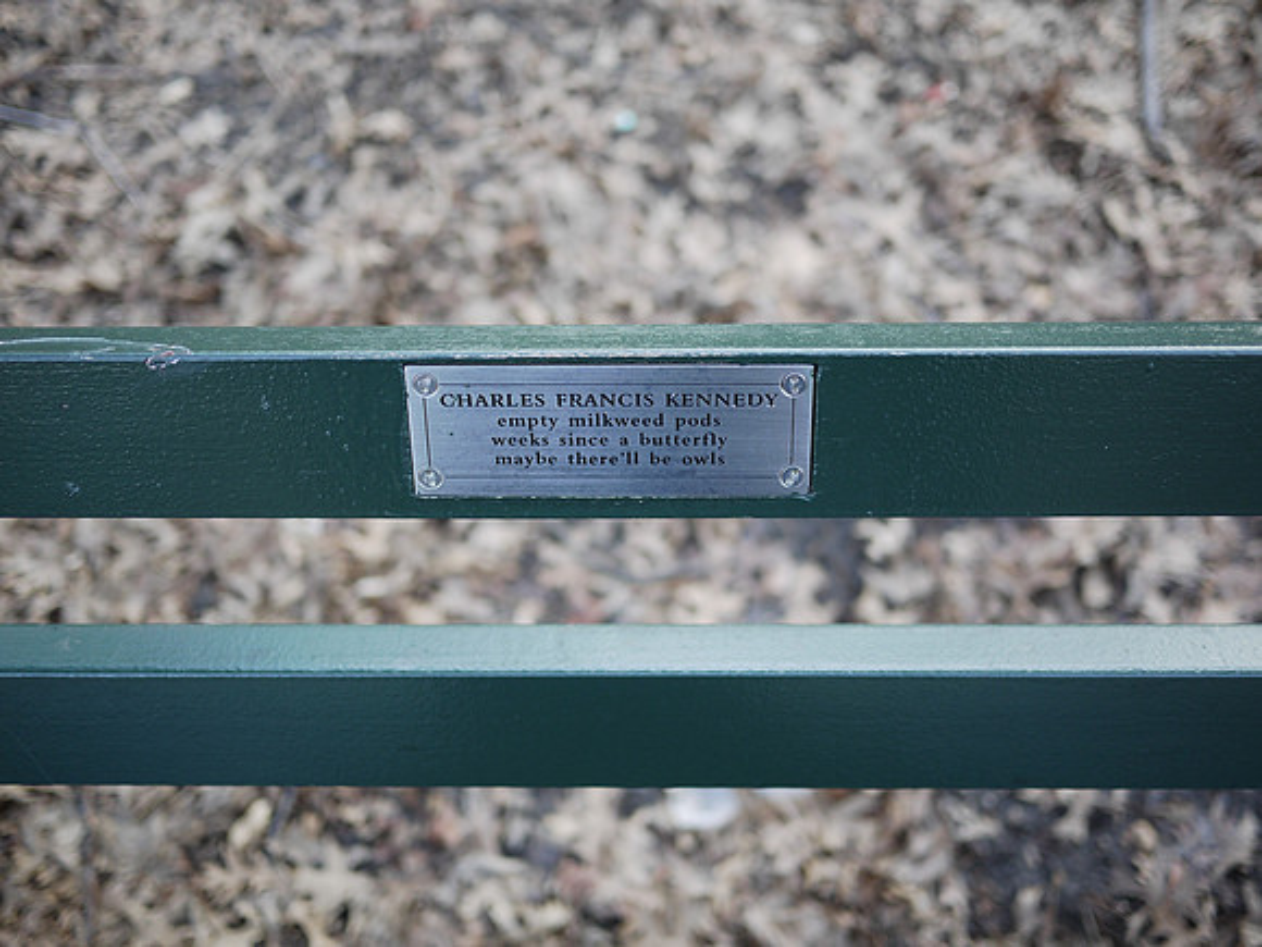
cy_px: 474
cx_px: 631
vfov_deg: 36.0
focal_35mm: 40
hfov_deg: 46.8
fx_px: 1458
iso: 100
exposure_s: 1/60
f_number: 1.8
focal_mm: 20
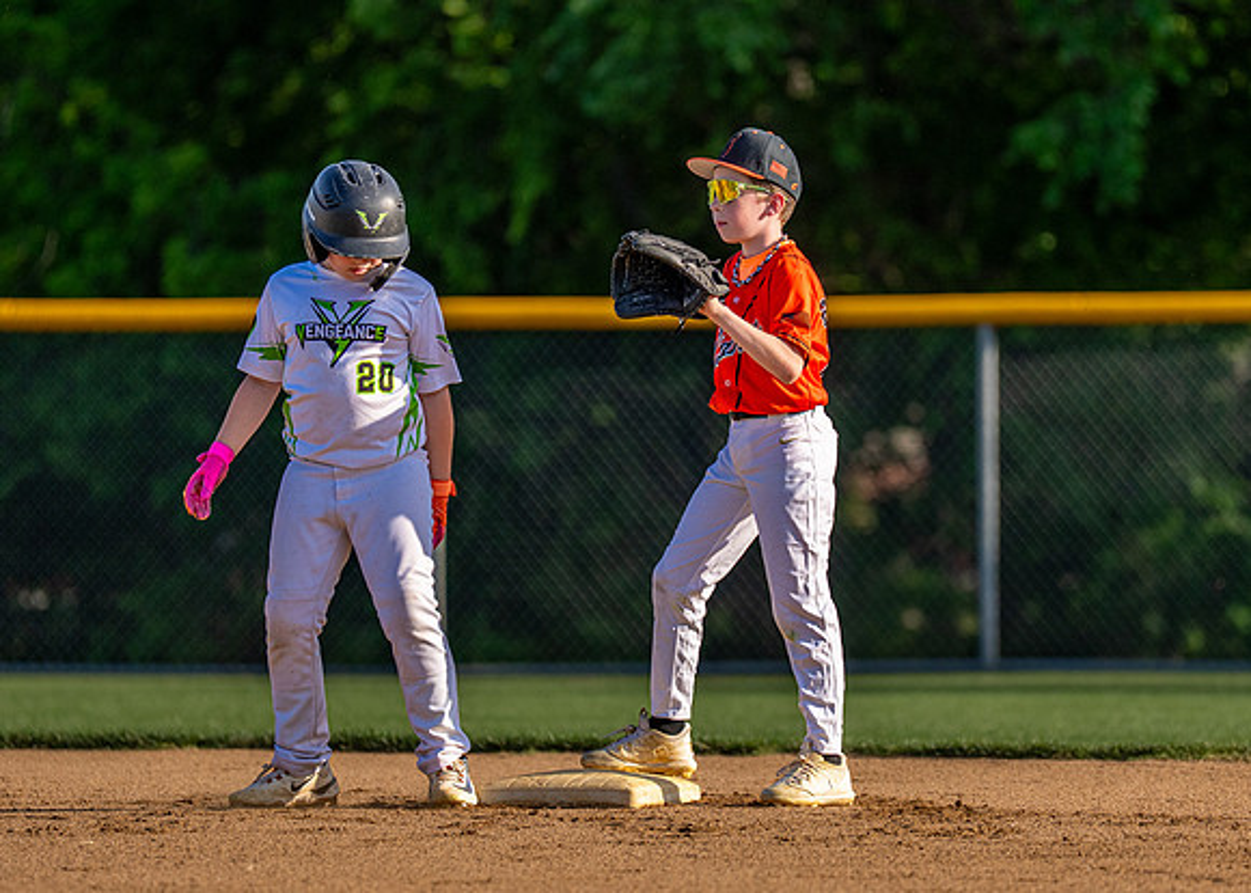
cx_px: 716
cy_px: 475
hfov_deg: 5.3
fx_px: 13619
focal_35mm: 383
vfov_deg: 3.8
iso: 160
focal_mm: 200
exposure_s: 1/3200
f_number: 2.8
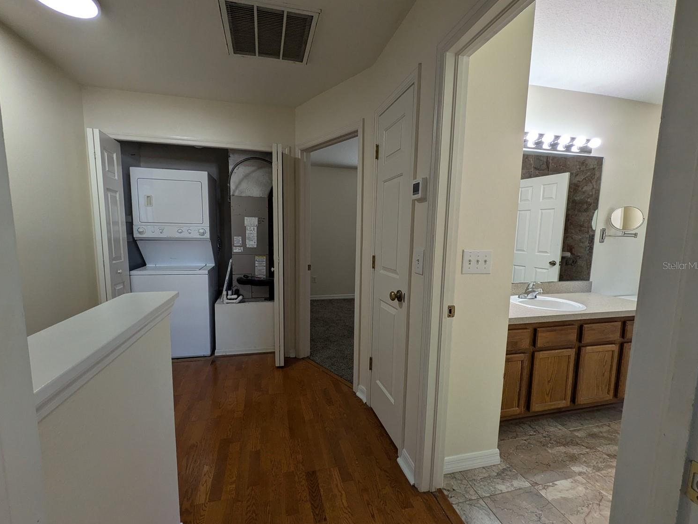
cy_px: 265
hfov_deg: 98.1
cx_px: 333
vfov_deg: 81.8
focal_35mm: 15
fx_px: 302
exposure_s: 1/120
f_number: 2.2
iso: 53
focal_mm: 1.83
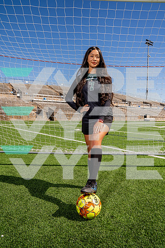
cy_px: 124
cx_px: 82
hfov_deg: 47.9
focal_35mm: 27
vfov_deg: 67.4
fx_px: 186
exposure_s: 1/250
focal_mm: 27
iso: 100
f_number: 9
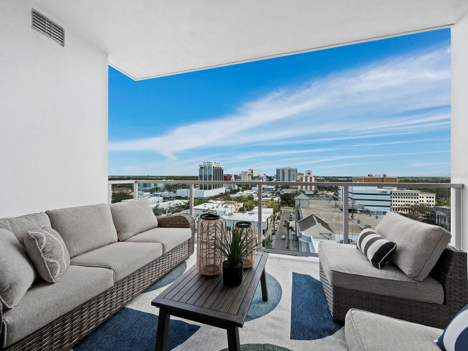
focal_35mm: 14
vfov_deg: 85.7
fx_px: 189
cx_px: 234
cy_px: 176
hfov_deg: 102.1
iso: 400
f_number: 11
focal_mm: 7
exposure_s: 1/100
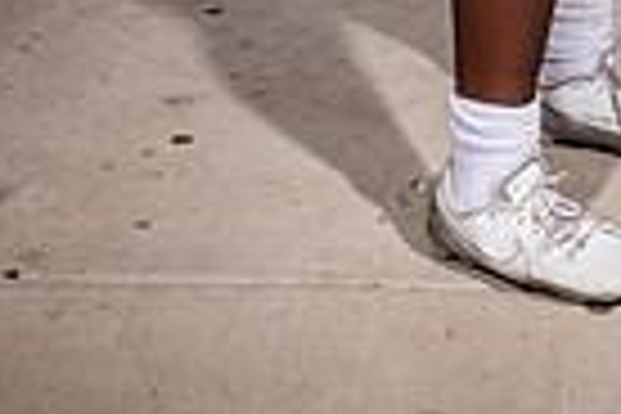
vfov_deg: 9.8
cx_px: 580
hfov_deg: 16.3
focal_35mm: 124
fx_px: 2139
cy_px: -580
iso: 125
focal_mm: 38
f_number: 7.1
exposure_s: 1/400
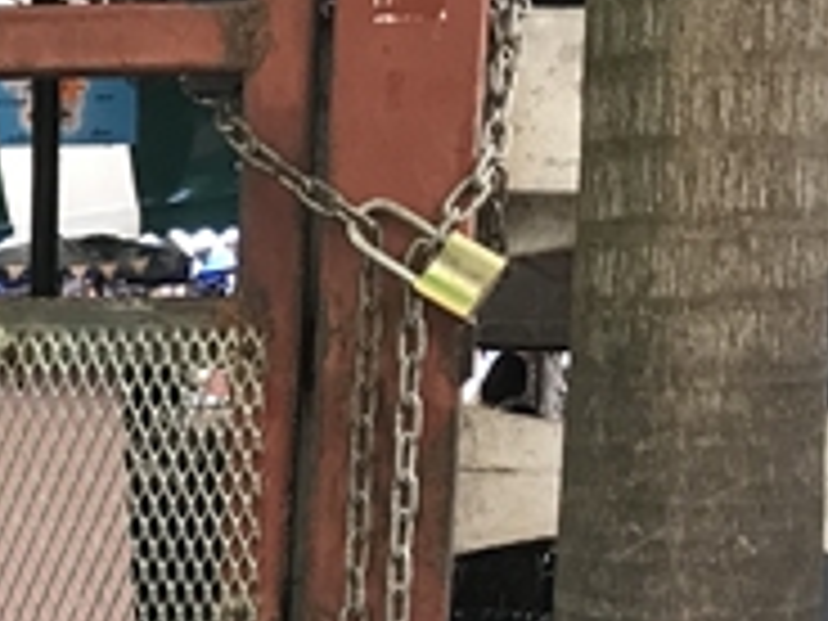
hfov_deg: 15.2
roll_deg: +0.6
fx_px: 2918
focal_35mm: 122
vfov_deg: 11.5
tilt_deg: -14.8
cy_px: 1008
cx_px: -320
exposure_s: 1/33
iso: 20
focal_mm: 3.99
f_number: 1.8
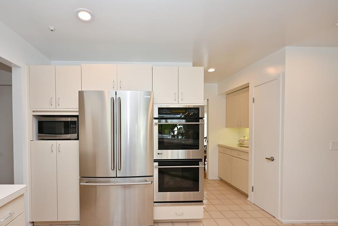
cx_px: 141
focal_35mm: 17
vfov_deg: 70.1
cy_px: 129
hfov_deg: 92.4
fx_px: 160
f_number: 9
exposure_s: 1/60
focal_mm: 14
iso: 320
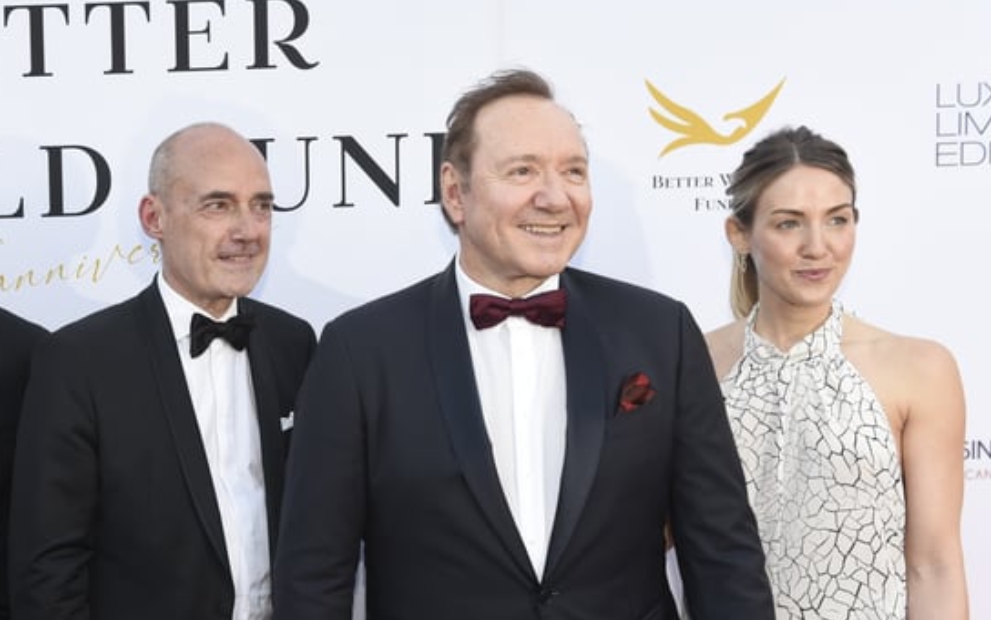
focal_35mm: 63
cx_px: 162
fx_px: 1702
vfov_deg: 20.6
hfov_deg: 31.4
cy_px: 419
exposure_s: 1/125
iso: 400
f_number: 4
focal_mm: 35
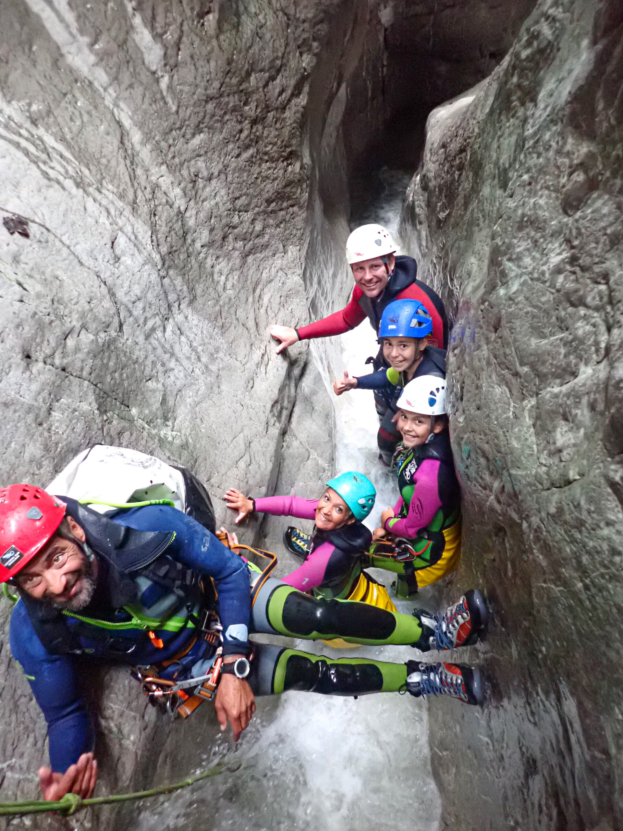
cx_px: 312
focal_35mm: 25
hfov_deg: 54.9
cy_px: 416
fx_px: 600
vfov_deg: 69.4
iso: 1600
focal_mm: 4.5
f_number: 2
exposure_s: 1/160
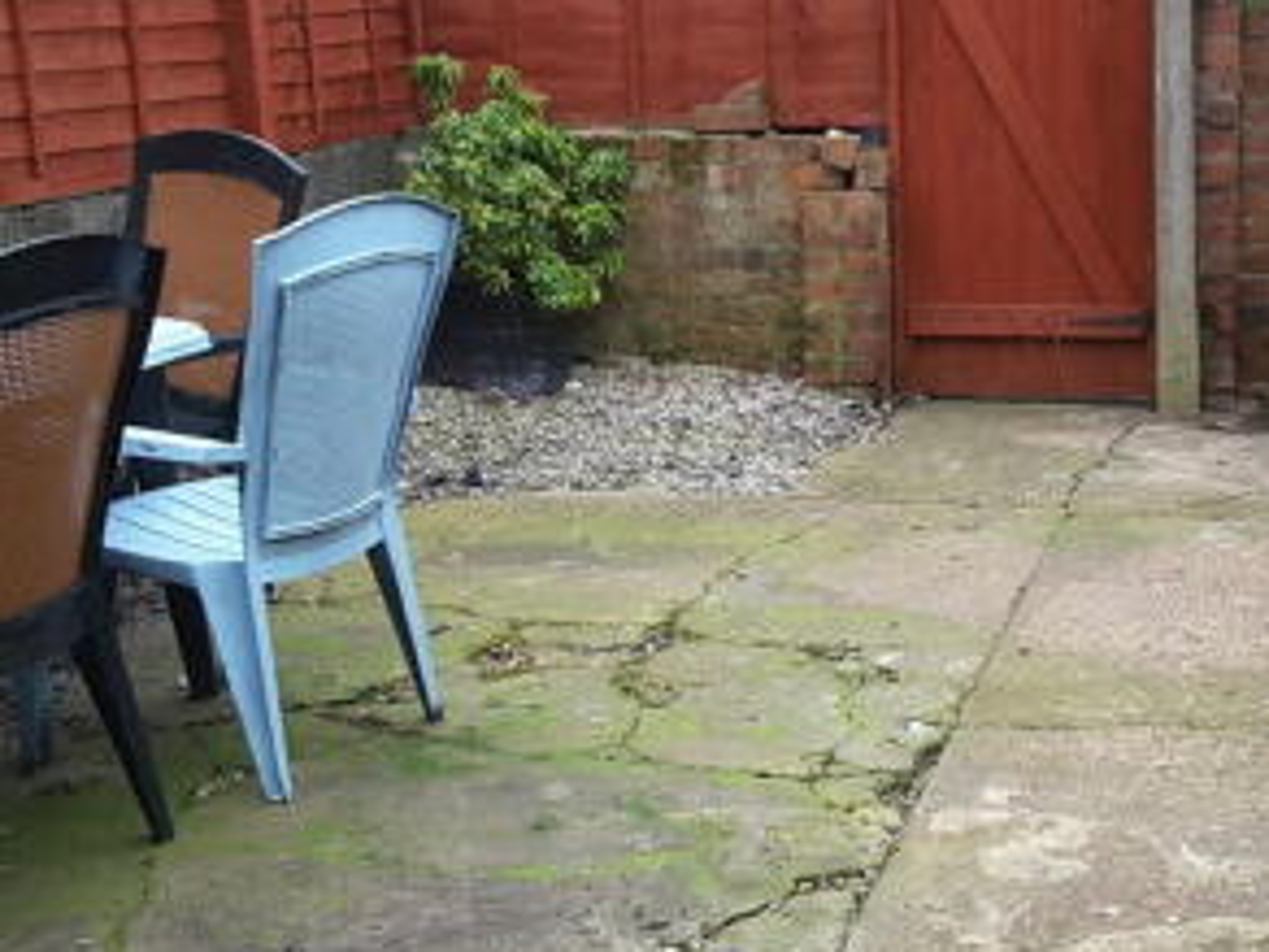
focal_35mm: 62
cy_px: 563
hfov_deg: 30.8
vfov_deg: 23.6
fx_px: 2273
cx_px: 919
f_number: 1.9
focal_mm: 2.9
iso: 40
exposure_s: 1/106
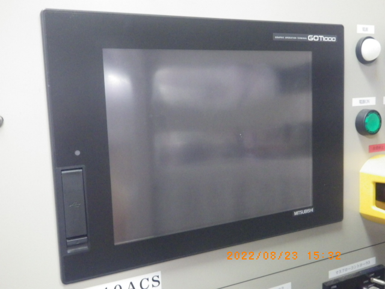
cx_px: 192
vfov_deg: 41.8
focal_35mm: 34
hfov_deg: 54.0
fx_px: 378
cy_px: 144
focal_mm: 6.1
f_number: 3.8
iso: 1600
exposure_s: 1/20
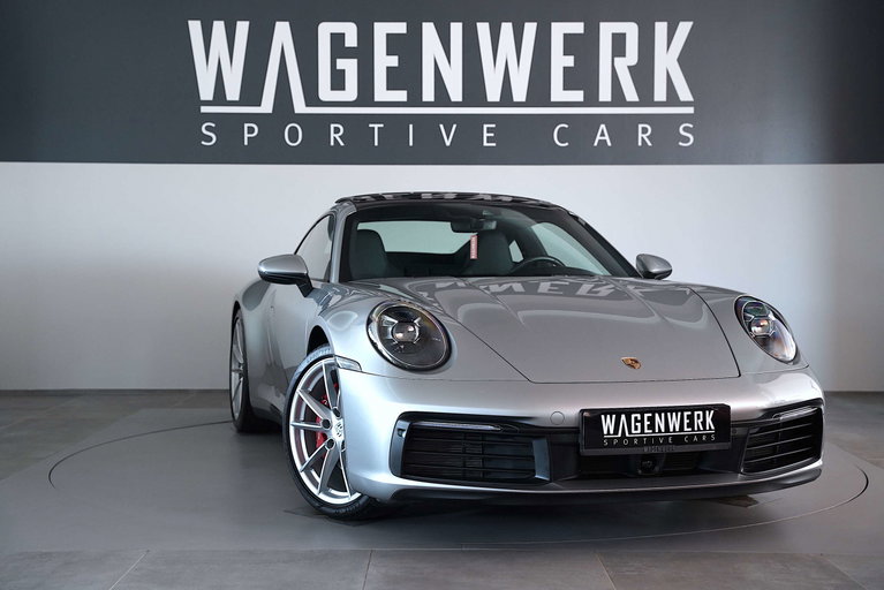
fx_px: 1275
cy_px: 295
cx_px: 442
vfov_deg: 26.1
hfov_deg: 38.2
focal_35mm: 52
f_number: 4.5
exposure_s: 1/60
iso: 2500
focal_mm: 51.9
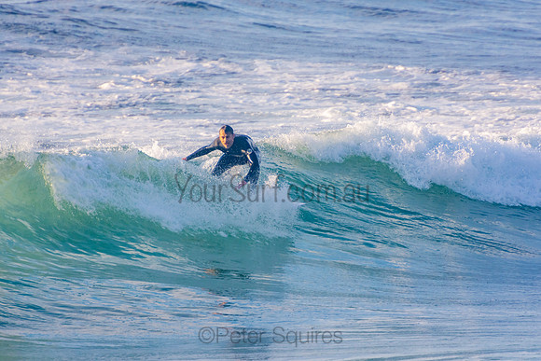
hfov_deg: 3.3
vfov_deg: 2.2
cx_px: 270
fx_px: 9339
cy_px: 180
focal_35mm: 621
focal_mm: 400
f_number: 5.6
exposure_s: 1/1250
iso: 400
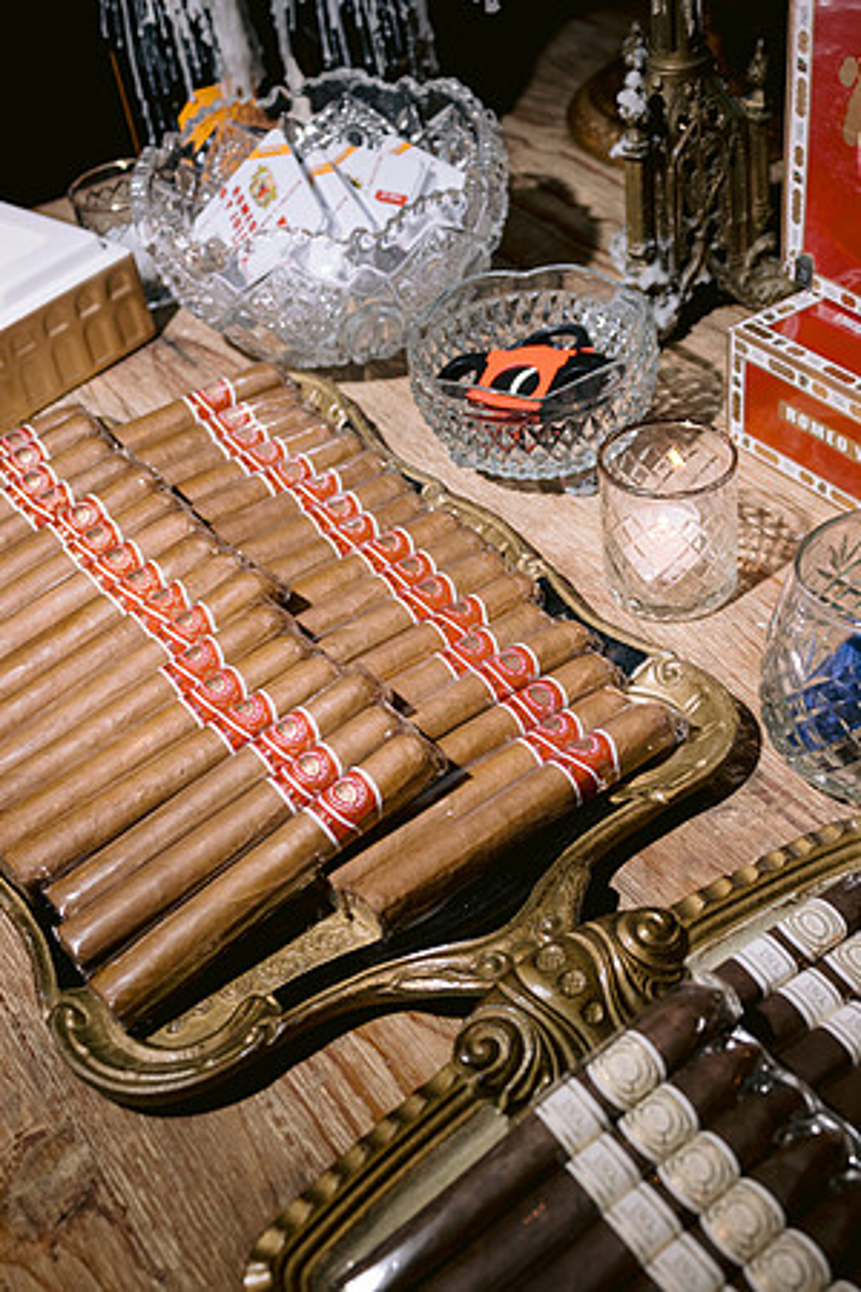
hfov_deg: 31.7
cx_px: 545
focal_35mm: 42
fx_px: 1507
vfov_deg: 46.4
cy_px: 646
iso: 400
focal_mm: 28
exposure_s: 1/80
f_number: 4
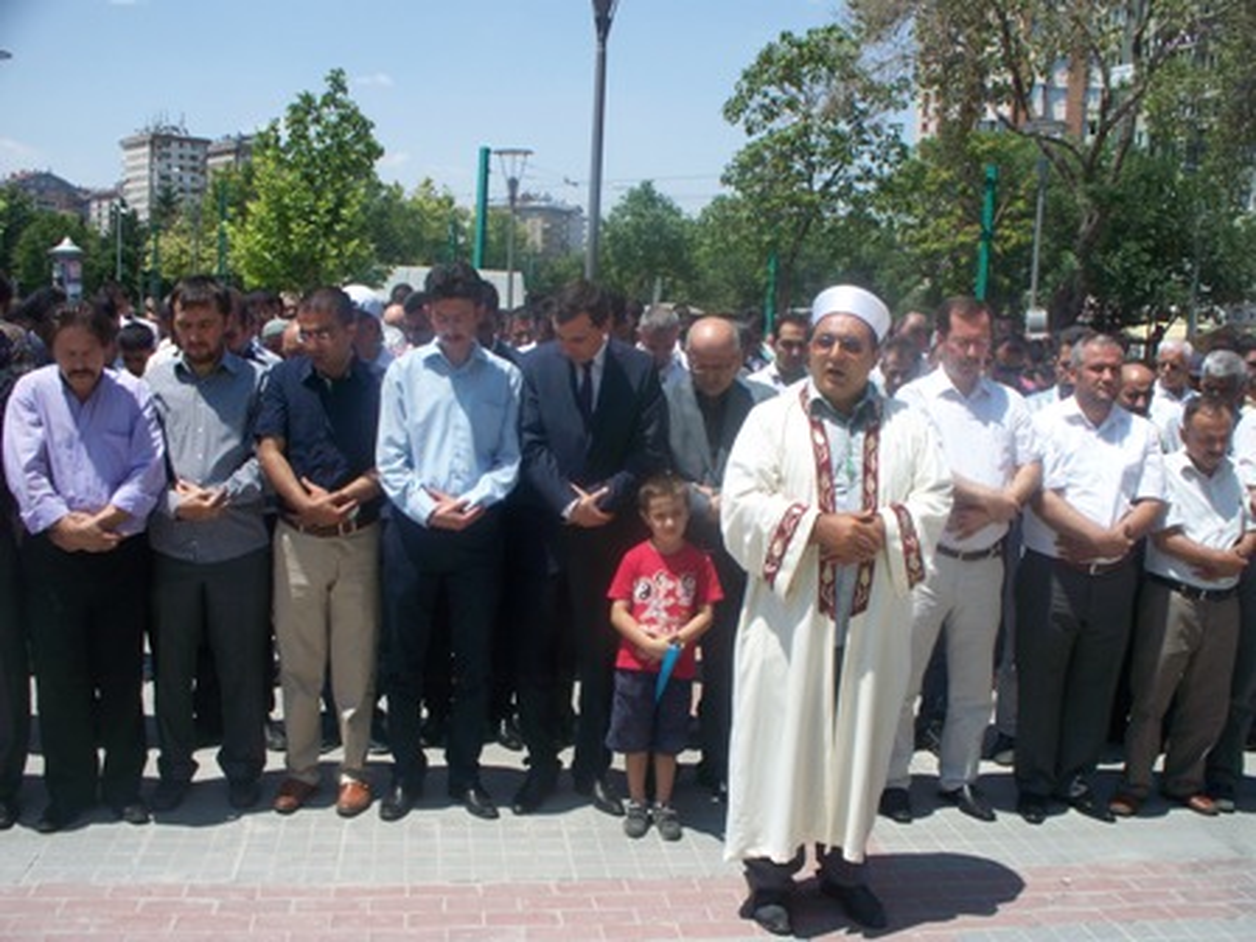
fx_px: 1306
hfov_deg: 51.4
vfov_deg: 39.7
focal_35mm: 36
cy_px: 471
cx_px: 628
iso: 64
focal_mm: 7.54
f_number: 5
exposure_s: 1/400
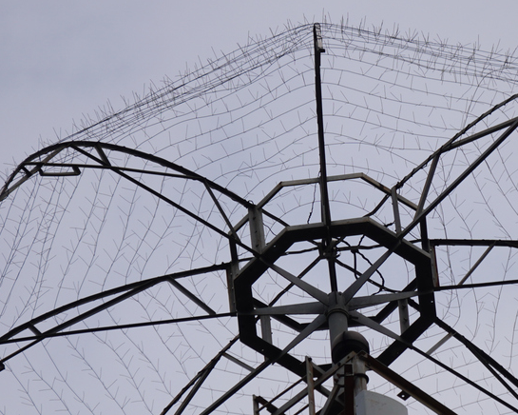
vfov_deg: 2.6
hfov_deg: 3.3
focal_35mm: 586
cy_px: 327
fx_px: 8985
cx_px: 388
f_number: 6.3
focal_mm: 181
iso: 100
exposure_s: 1/1000
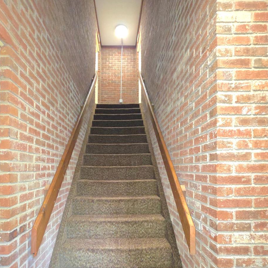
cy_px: 167
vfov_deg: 76.4
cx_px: 118
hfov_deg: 77.4
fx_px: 166
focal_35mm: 19
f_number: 1.9
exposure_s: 1/30
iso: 400
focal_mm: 2.2
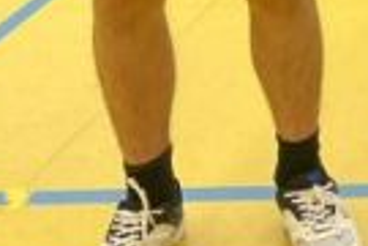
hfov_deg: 10.9
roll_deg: +0.8
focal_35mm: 160
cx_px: 880
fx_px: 1635
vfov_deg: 8.0
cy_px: -339
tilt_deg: -9.9
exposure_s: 1/100
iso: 80
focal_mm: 5.1
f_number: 1.6
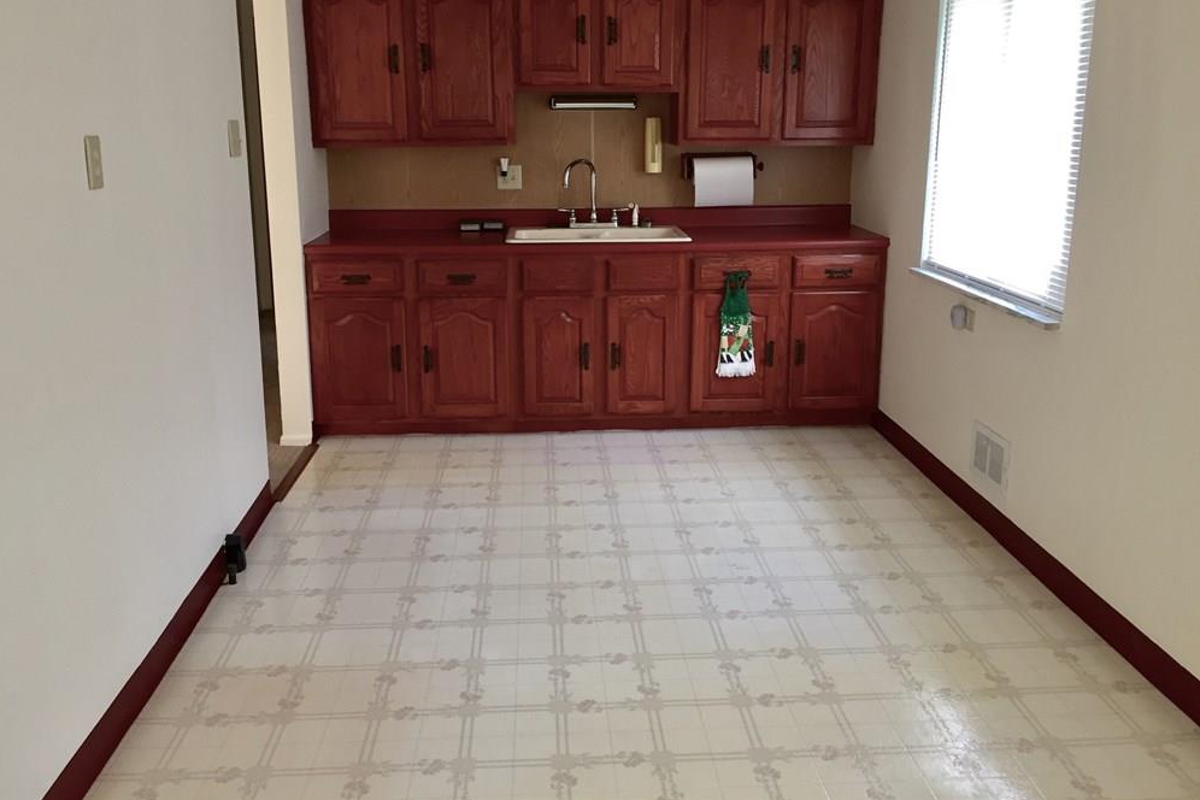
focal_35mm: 31
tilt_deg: -12.1
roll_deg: -0.9
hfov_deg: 60.3
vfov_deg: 42.2
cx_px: 594
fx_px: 1033
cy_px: 345
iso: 64
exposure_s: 1/30
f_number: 2.2
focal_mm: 4.15
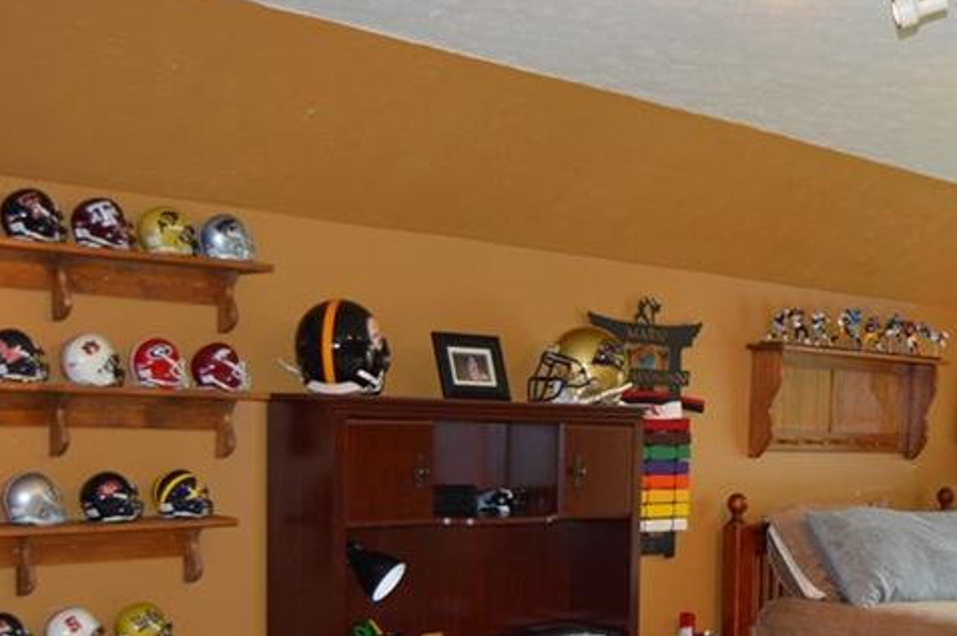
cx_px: 847
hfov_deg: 32.9
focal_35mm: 58
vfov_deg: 22.8
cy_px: 572
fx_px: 1540
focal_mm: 18
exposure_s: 1/60
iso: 400
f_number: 4
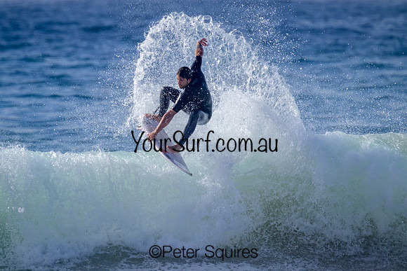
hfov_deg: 2.5
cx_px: 195
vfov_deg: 1.6
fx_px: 9455
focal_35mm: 836
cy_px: 131
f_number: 11
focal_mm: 800
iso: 720
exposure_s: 1/2000
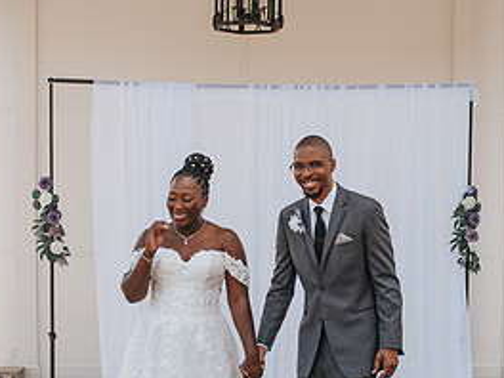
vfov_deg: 17.9
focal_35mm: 82
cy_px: 293
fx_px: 1194
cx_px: 304
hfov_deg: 23.8
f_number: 2.8
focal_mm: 35
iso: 110
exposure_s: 1/1250
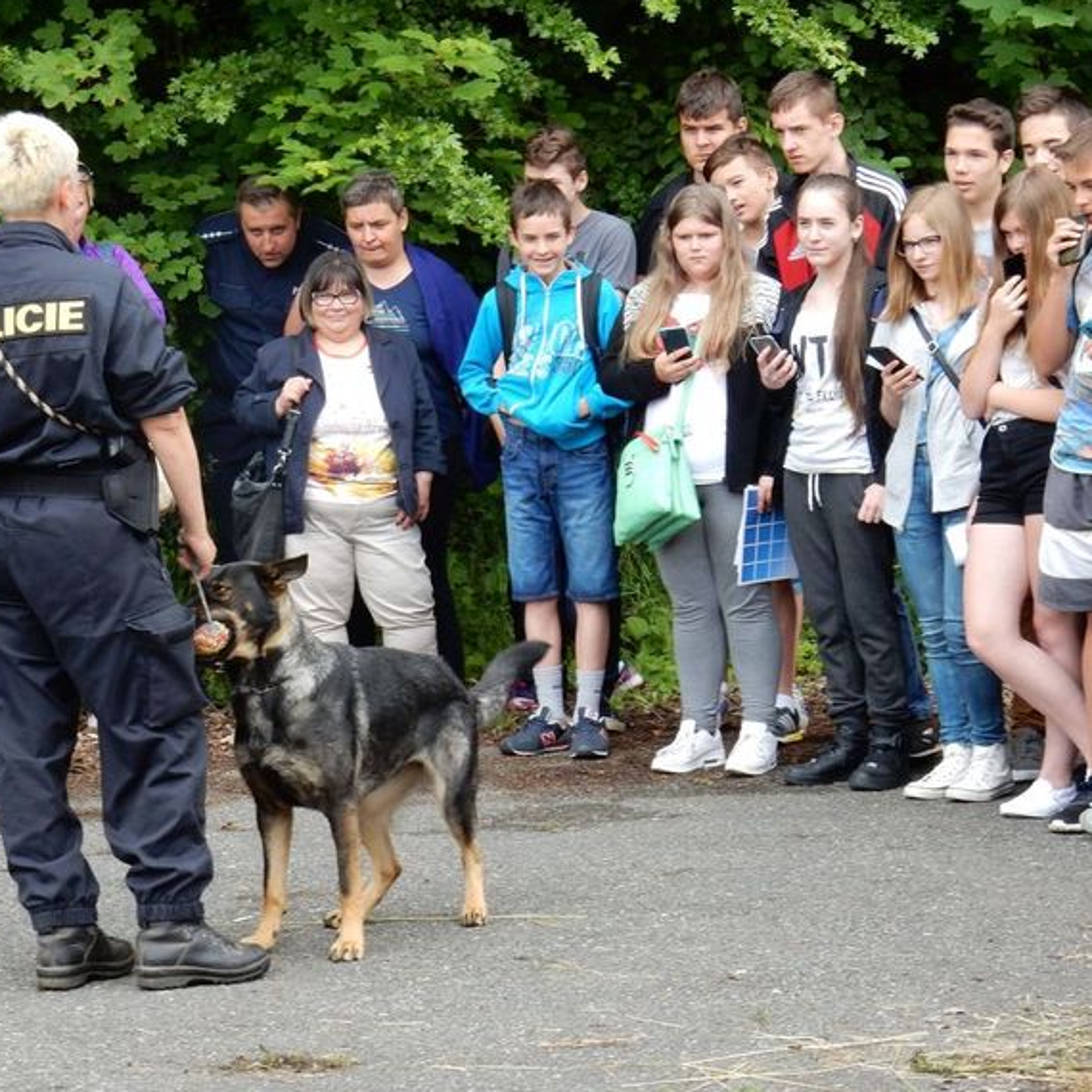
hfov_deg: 14.2
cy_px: 535
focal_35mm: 123
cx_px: 375
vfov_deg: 14.2
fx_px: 4390
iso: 125
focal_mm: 17.6
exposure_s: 1/100
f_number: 5.3
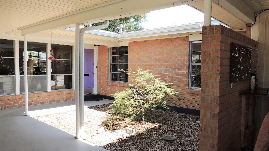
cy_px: 77
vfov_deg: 42.9
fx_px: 193
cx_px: 131
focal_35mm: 27
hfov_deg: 69.9
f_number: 3
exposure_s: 1/250
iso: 100
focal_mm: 4.3
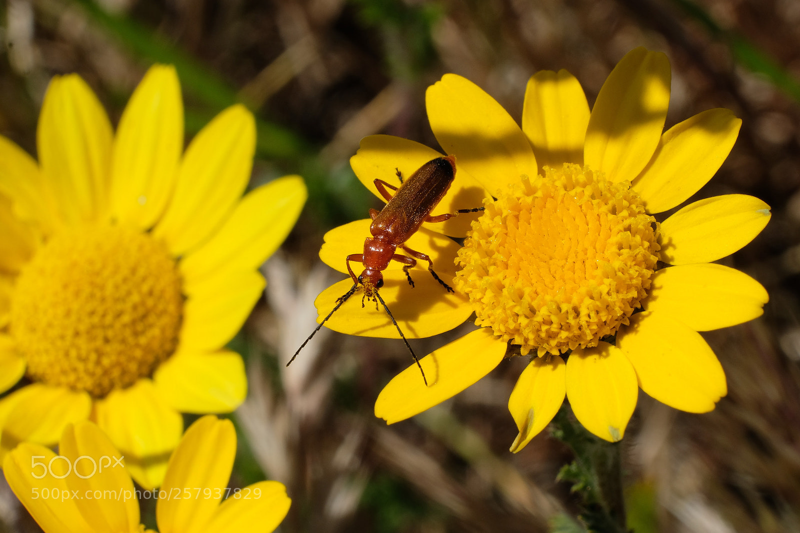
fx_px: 1688
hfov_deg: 26.7
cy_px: 266
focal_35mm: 76
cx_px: 400
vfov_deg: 17.9
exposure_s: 1/250
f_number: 18
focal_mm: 50.5
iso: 400
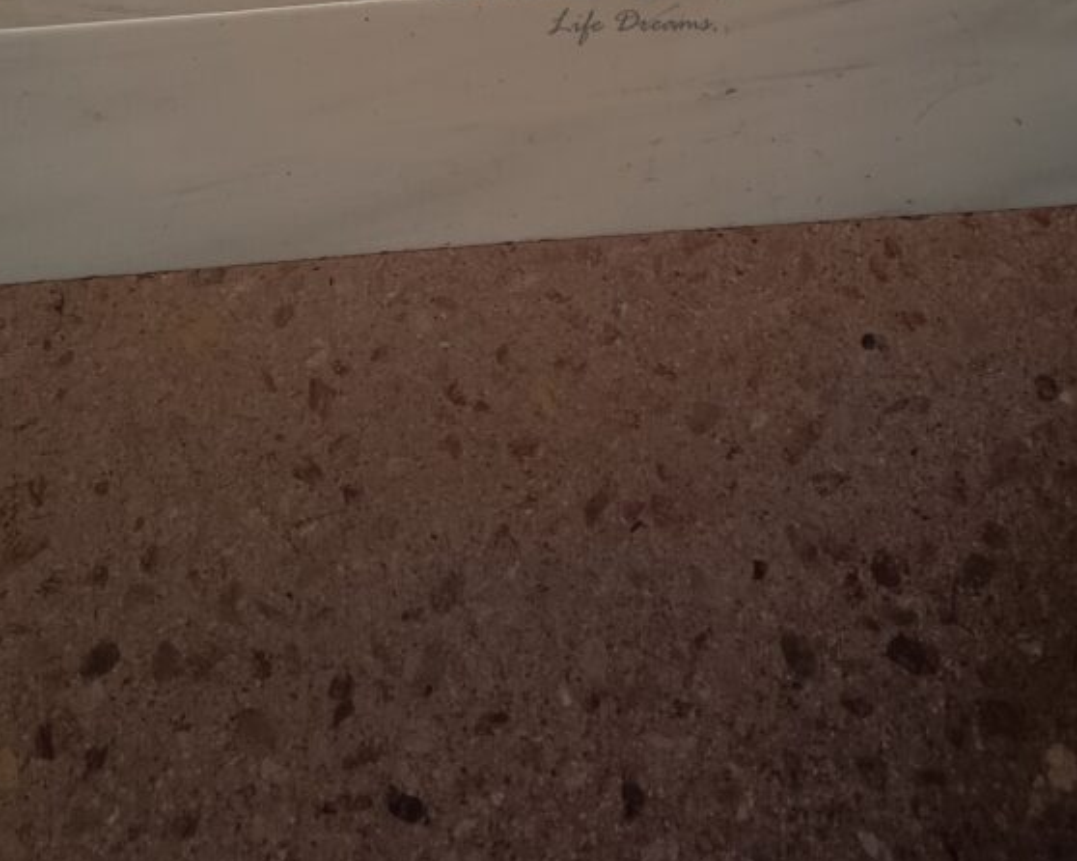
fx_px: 1370
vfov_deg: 31.5
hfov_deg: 42.9
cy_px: -54
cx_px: 525
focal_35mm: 43
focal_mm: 5.27
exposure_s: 1/50
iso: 349
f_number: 1.7
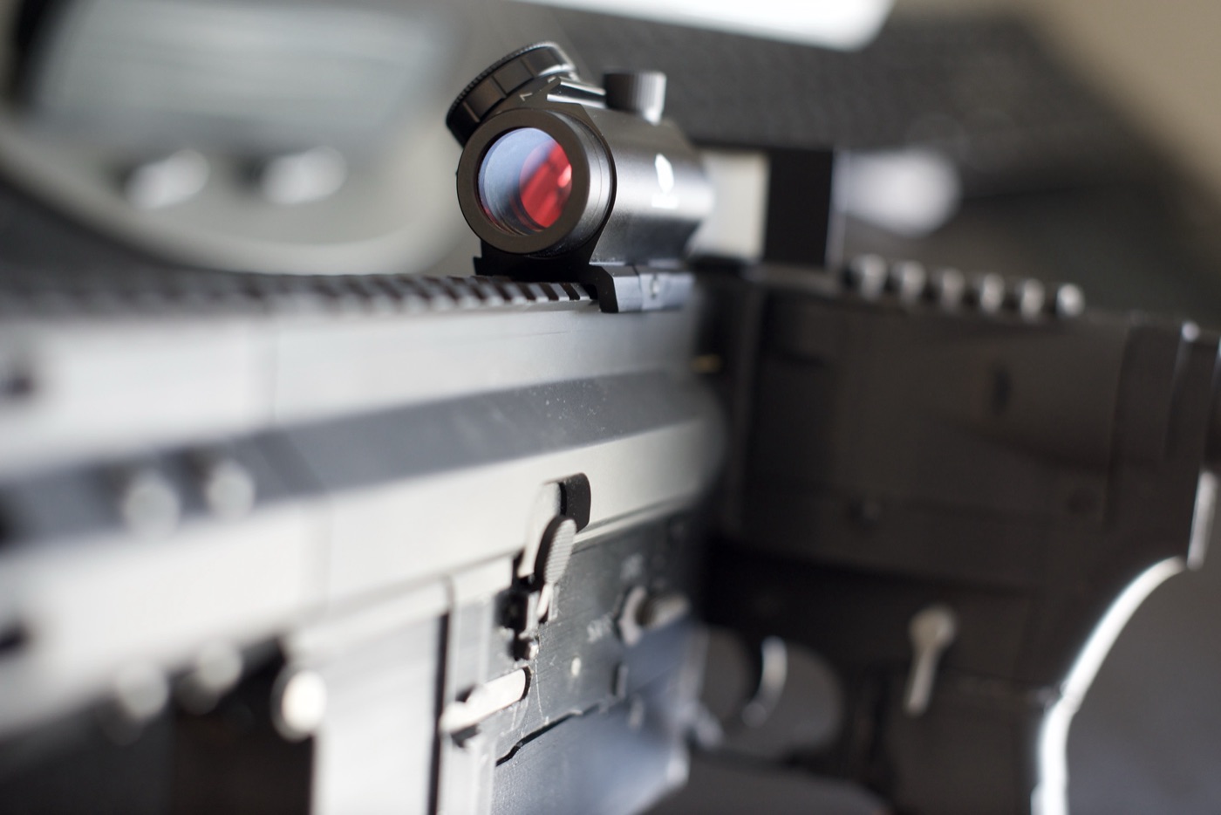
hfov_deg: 39.6
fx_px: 1696
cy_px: 408
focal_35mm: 50
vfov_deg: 27.0
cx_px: 610
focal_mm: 50
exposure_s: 1/50
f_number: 2.8
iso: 800
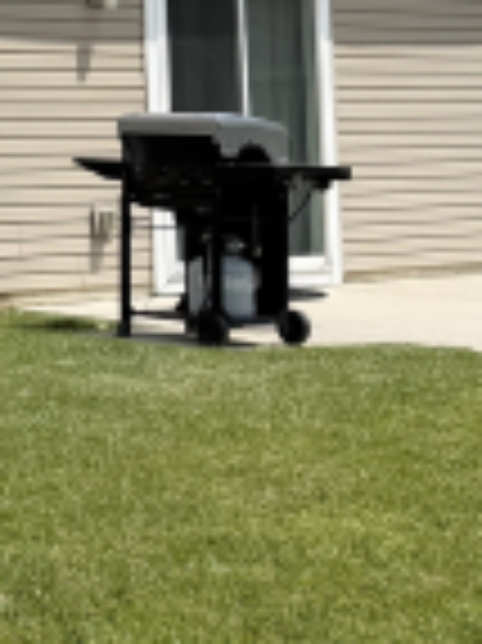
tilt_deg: +3.9
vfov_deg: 17.3
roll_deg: +1.4
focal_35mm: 112
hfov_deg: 12.2
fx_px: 2082
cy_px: 32
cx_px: -363
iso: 80
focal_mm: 6.76
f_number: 1.78
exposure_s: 1/8130
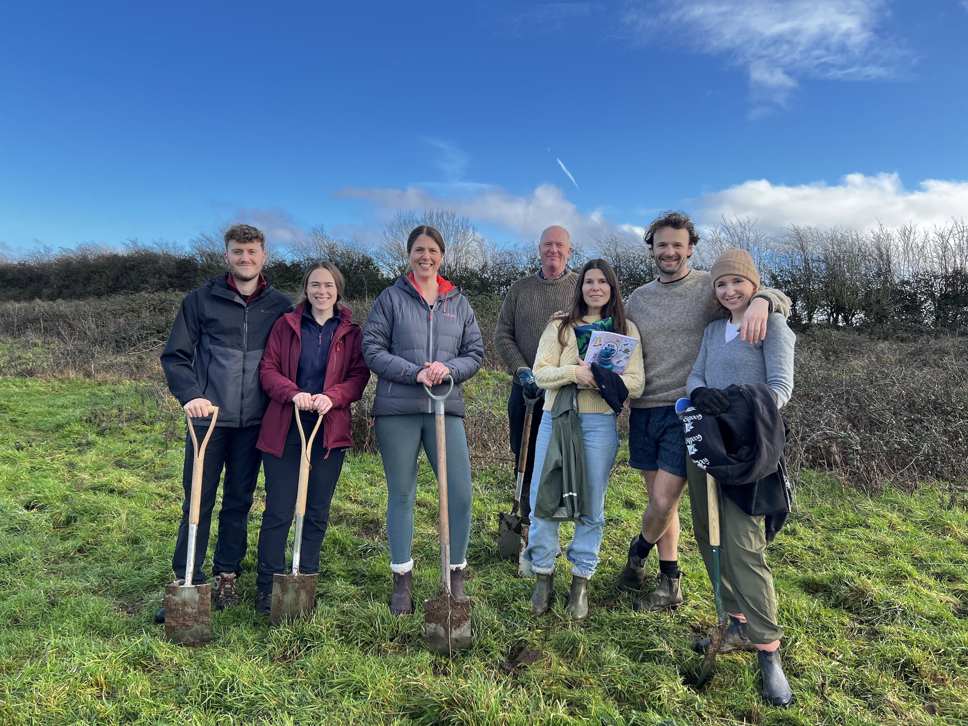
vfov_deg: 53.1
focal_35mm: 26
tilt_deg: -0.1
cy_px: 363
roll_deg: -2.3
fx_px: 727
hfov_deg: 67.3
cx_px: 484
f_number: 1.5
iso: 50
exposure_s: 1/1449
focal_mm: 5.7
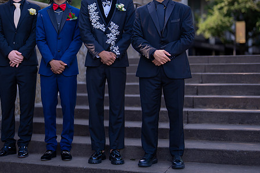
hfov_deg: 28.3
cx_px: 99
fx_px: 513
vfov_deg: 19.1
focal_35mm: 71
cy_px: 57
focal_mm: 50
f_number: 1.2
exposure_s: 1/1600
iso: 200
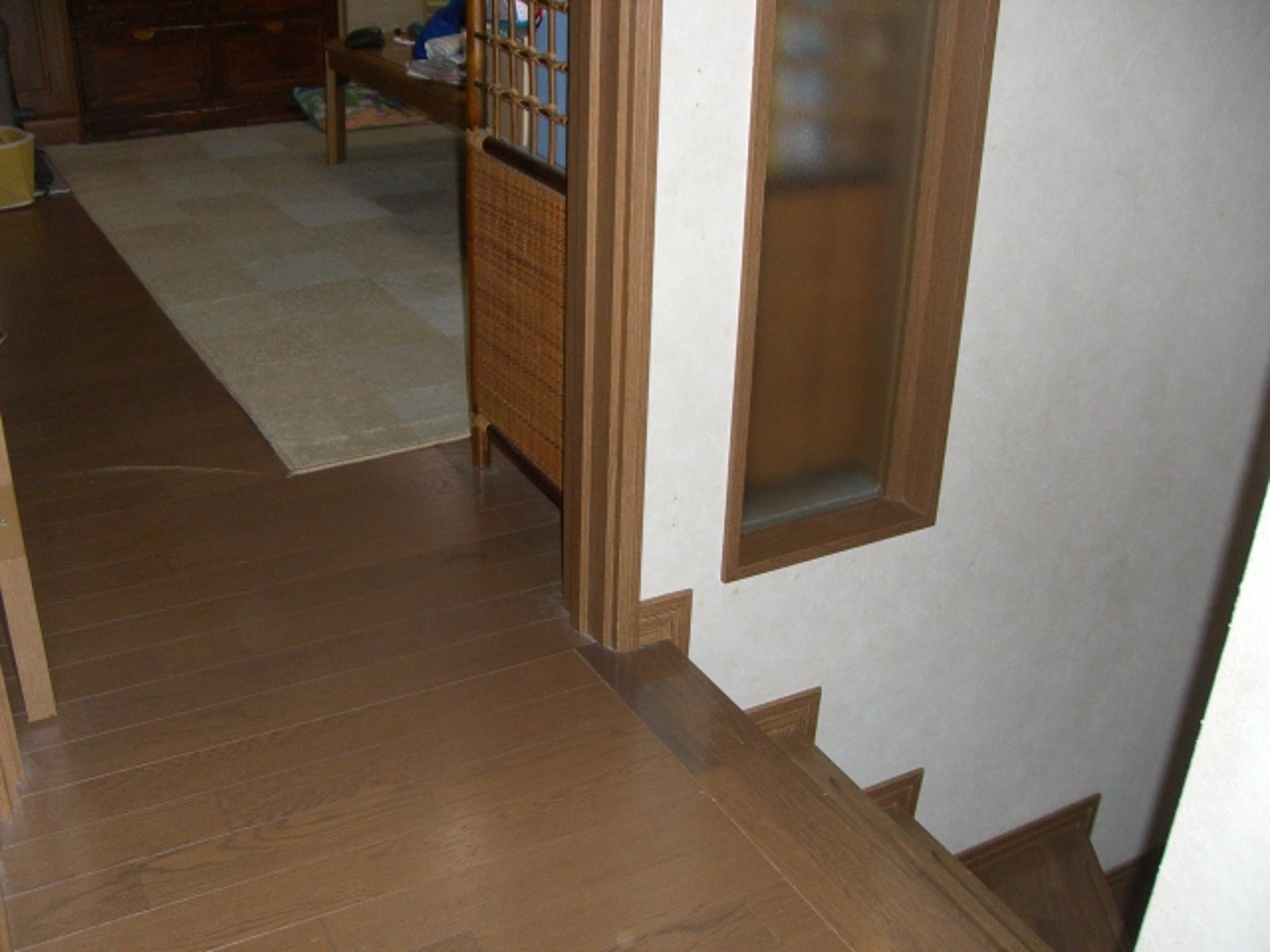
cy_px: 476
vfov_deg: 37.7
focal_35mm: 38
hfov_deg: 49.0
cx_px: 635
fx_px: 1394
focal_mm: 6.2
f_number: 2.7
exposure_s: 1/60
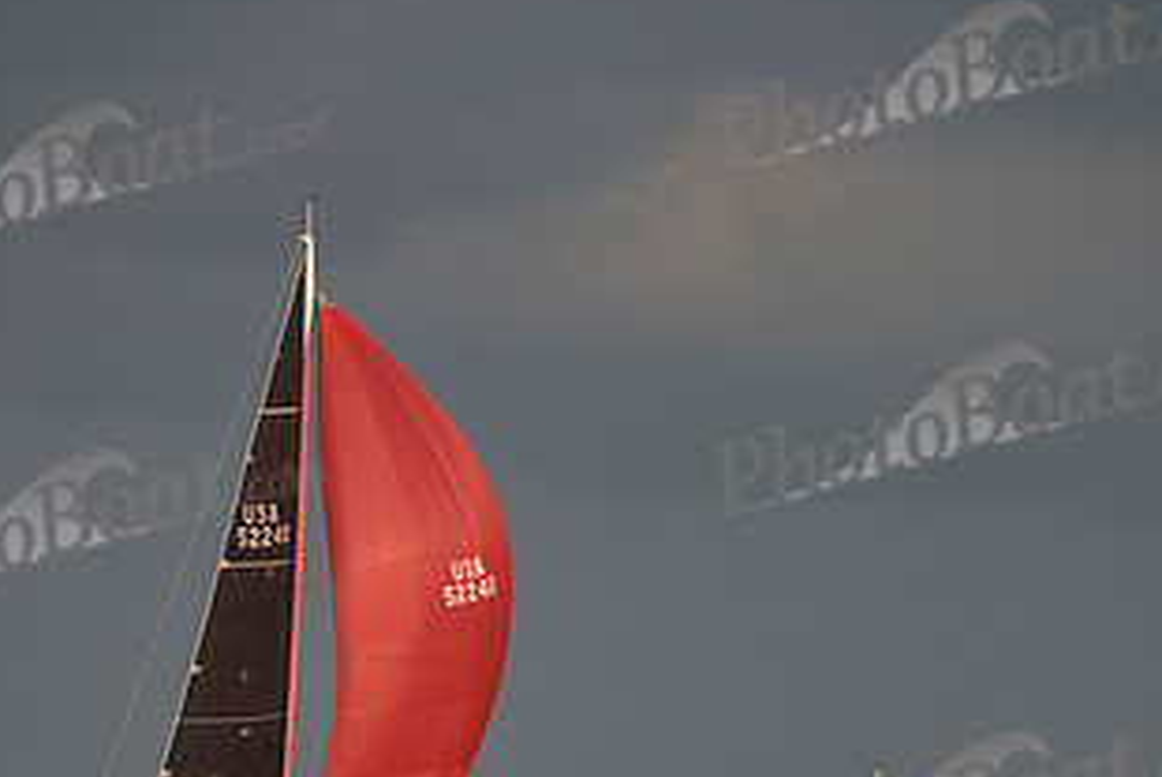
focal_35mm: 466
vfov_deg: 3.0
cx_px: 523
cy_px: 667
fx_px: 15055
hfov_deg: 4.4
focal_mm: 250
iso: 280
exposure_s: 1/5000
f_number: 4
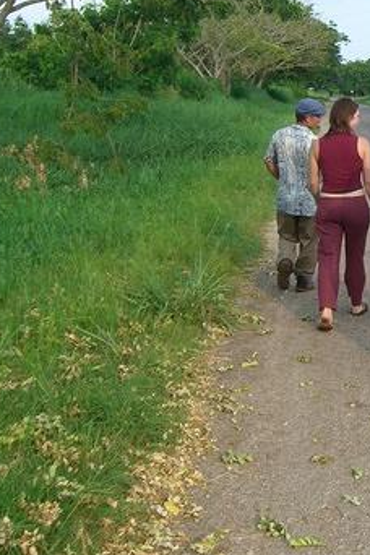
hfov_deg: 17.6
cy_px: 182
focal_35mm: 74
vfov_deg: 27.2
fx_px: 1141
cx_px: 441
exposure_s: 1/250
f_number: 4
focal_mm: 7.9
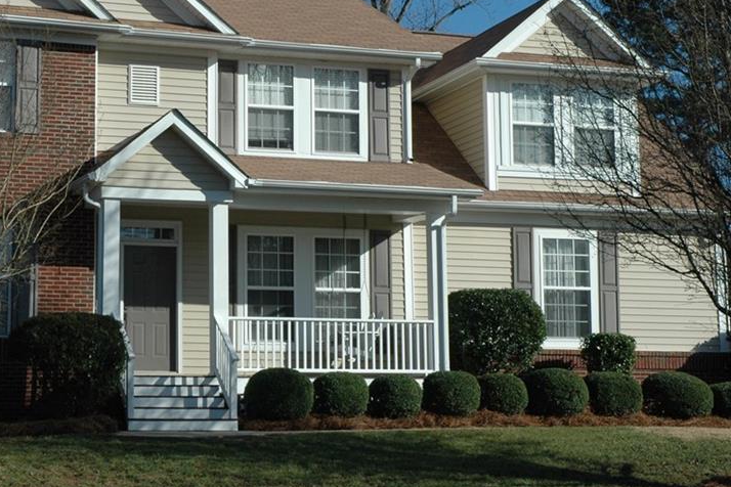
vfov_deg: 15.9
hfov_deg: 23.6
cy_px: 184
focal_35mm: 86
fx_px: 1746
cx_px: 272
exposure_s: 1/500
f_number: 11
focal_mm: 40
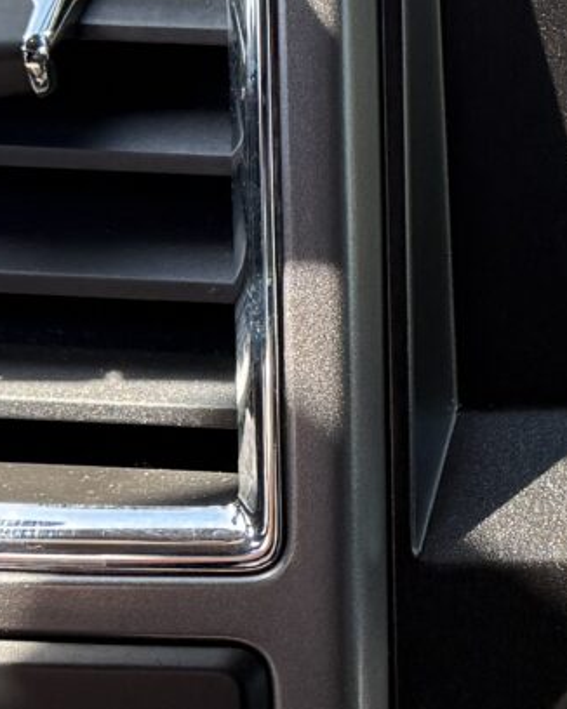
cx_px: 1038
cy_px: 221
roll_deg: -1.0
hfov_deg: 9.9
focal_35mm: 147
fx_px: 3086
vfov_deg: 13.1
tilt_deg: -20.6
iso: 100
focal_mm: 6.76
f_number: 1.78
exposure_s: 1/305
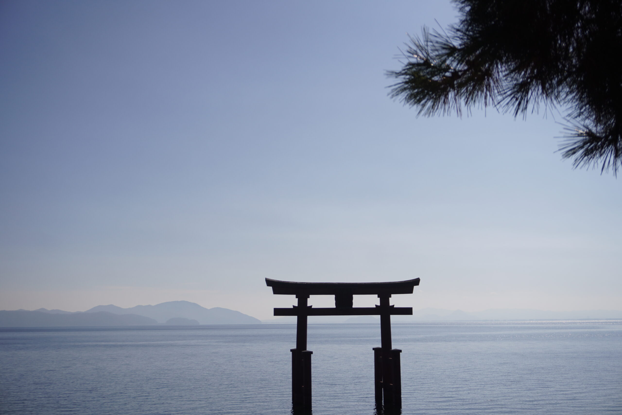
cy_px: 208
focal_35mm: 46
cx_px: 311
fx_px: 803
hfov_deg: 42.3
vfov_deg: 28.9
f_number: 5
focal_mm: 31
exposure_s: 1/3200
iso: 100
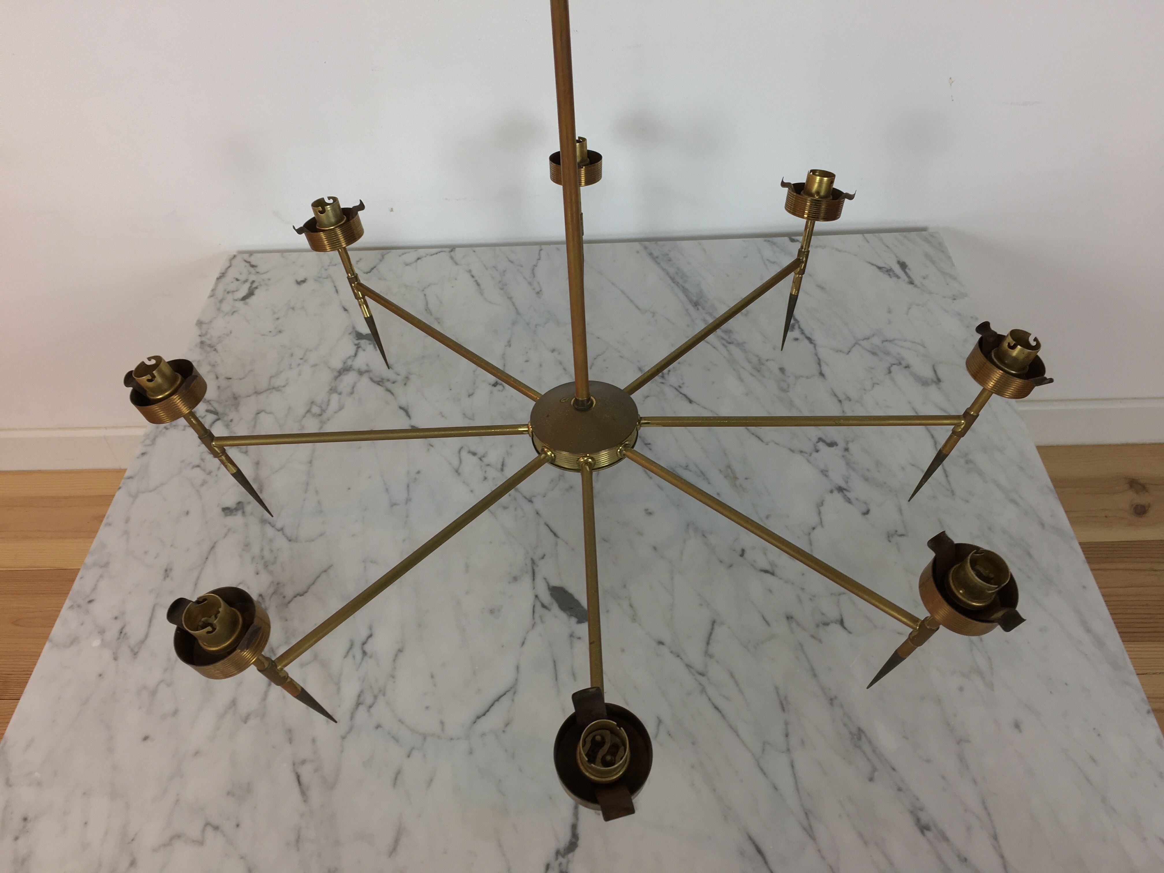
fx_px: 975
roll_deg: +4.6
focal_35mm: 29
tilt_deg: -43.4
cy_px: 436
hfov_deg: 61.7
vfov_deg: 48.2
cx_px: 582
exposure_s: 1/33
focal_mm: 4.15
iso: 25
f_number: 2.2
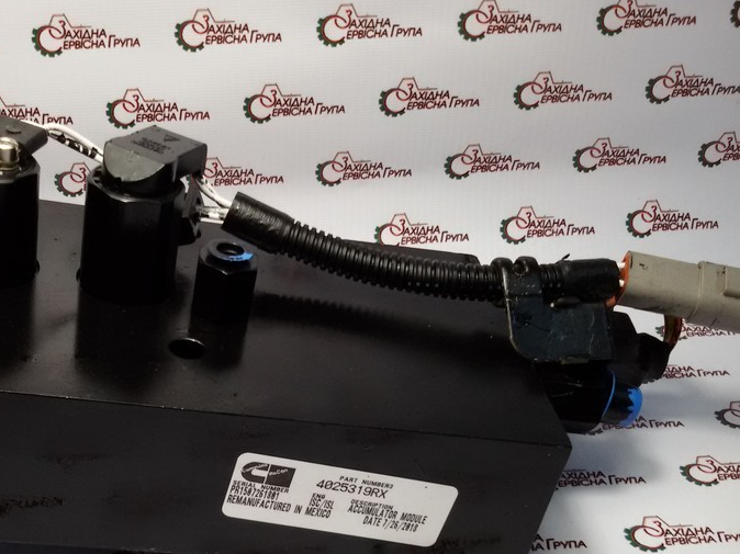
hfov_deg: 40.9
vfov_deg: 31.0
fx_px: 983
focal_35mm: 46
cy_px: 408
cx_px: 261
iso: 80
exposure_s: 1/100
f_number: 2.4
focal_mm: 2.93
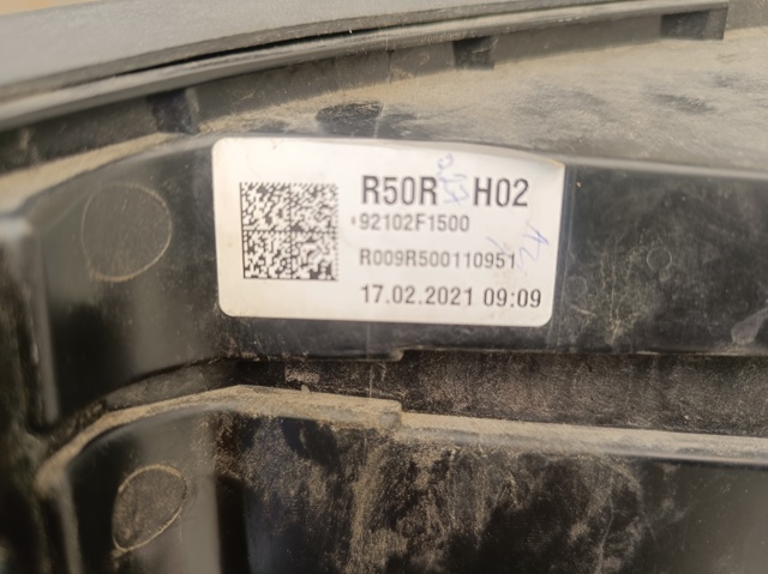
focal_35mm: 24
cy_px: 287
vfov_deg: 56.8
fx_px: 532
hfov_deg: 71.6
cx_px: 384
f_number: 1.65
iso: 62
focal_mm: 6.14
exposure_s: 1/100
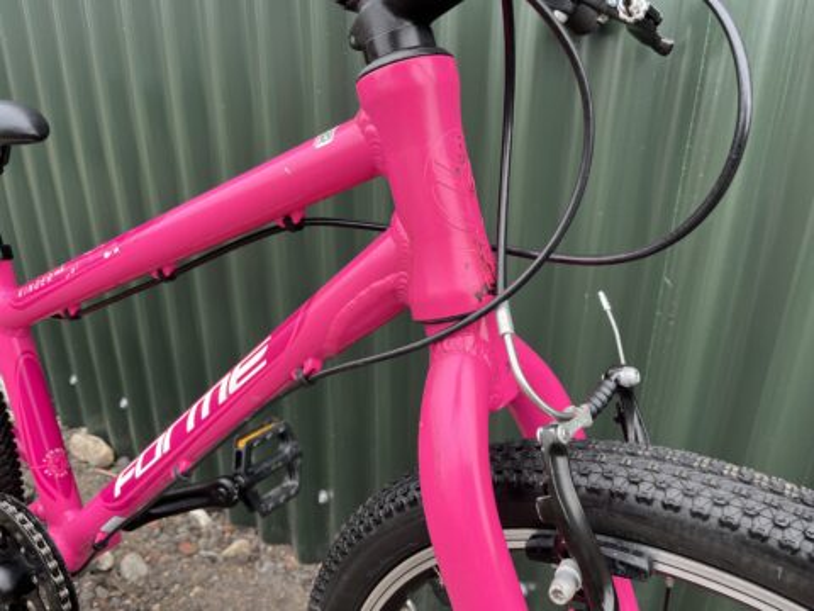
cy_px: 306
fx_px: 611
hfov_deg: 67.3
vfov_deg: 53.1
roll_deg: -0.8
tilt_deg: -24.1
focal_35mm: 26
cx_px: 407
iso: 40
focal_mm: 5.1
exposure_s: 1/214
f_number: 1.6
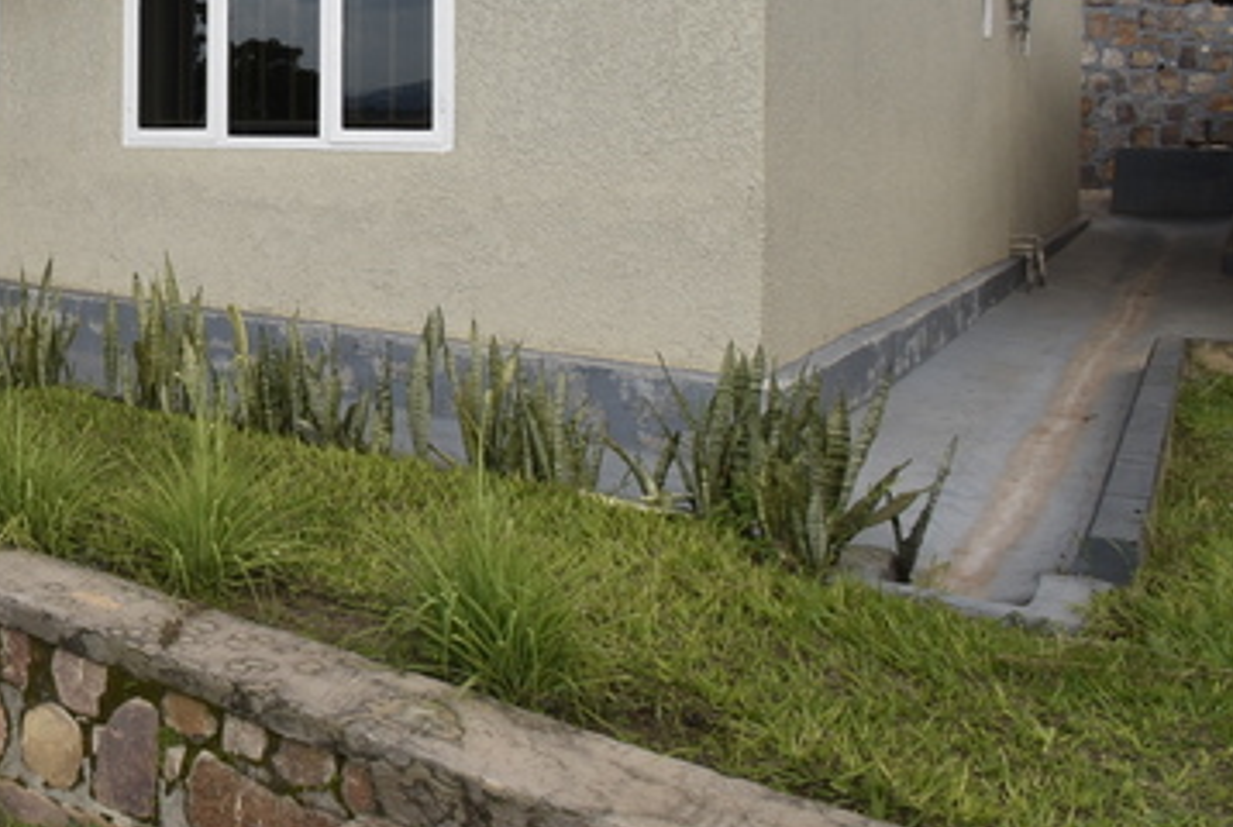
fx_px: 1235
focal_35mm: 36
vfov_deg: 35.5
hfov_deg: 39.7
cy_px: 133
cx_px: -214
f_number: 8
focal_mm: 10
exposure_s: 1/200
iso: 125
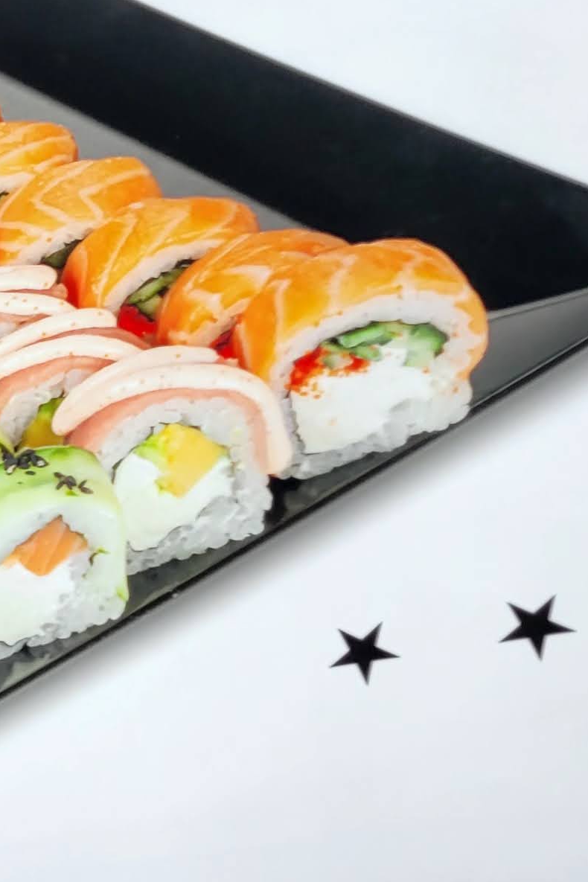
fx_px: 2254
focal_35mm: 92
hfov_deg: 13.0
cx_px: -574
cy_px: 515
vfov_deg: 22.1
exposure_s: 1/100
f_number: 1.8
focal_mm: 5.4
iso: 64
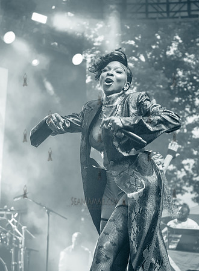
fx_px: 736
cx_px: 134
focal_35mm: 95
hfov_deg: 15.4
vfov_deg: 20.9
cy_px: 136
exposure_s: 1/320
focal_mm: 55
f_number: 3.5
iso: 6400
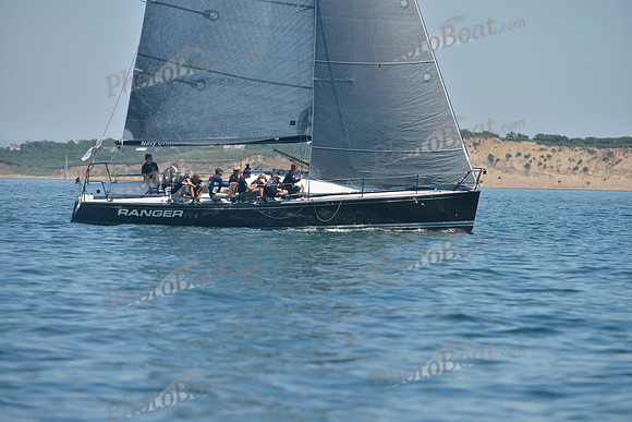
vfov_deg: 5.1
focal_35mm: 270
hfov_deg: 7.6
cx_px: 316
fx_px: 4741
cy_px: 211
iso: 200
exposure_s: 1/1250
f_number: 6.3
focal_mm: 270
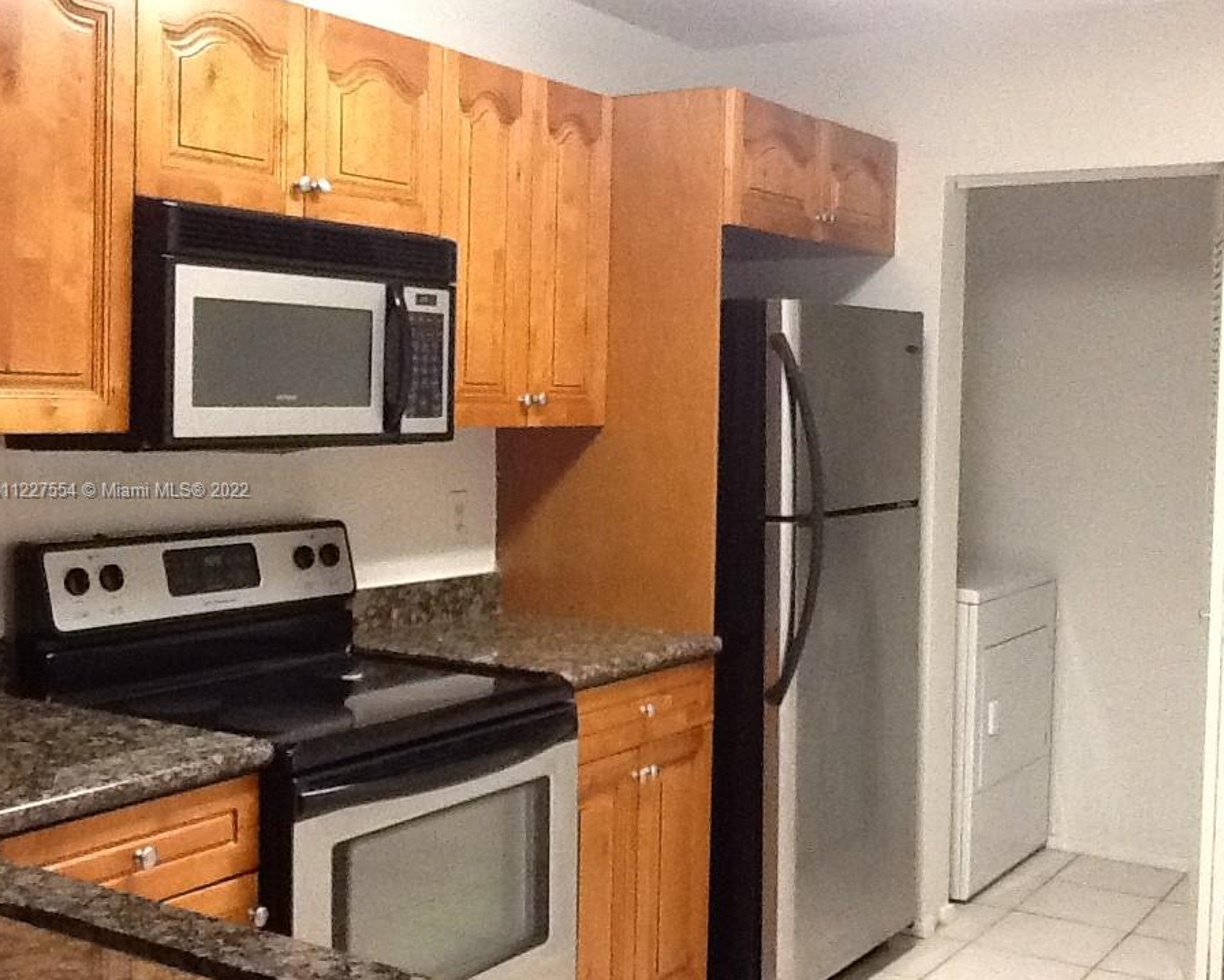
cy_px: 491
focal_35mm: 46
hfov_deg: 40.3
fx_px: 1667
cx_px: 641
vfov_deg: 32.8
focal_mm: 2.03
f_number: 2.4
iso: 320
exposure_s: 1/24
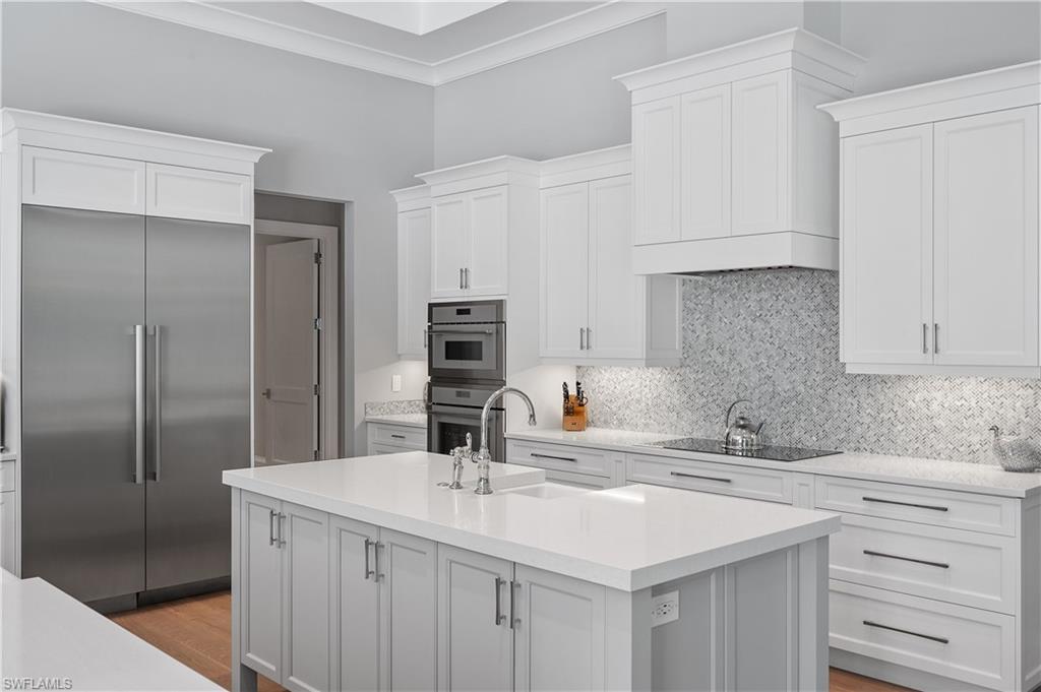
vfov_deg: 43.5
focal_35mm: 30
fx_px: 867
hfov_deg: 62.0
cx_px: 520
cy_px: 346
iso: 400
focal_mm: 30
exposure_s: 1/15
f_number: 8
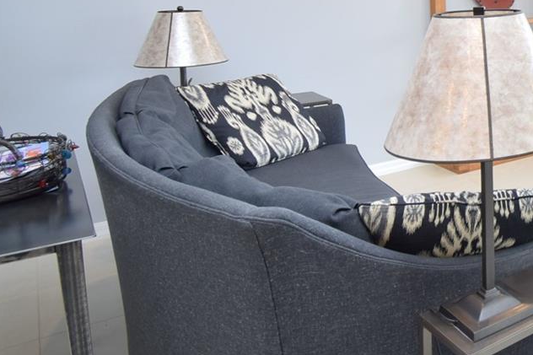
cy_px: 24
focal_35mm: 38
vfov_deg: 32.9
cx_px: 643
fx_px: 562
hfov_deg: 37.8
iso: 100
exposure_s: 1/10
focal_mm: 10
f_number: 4.5
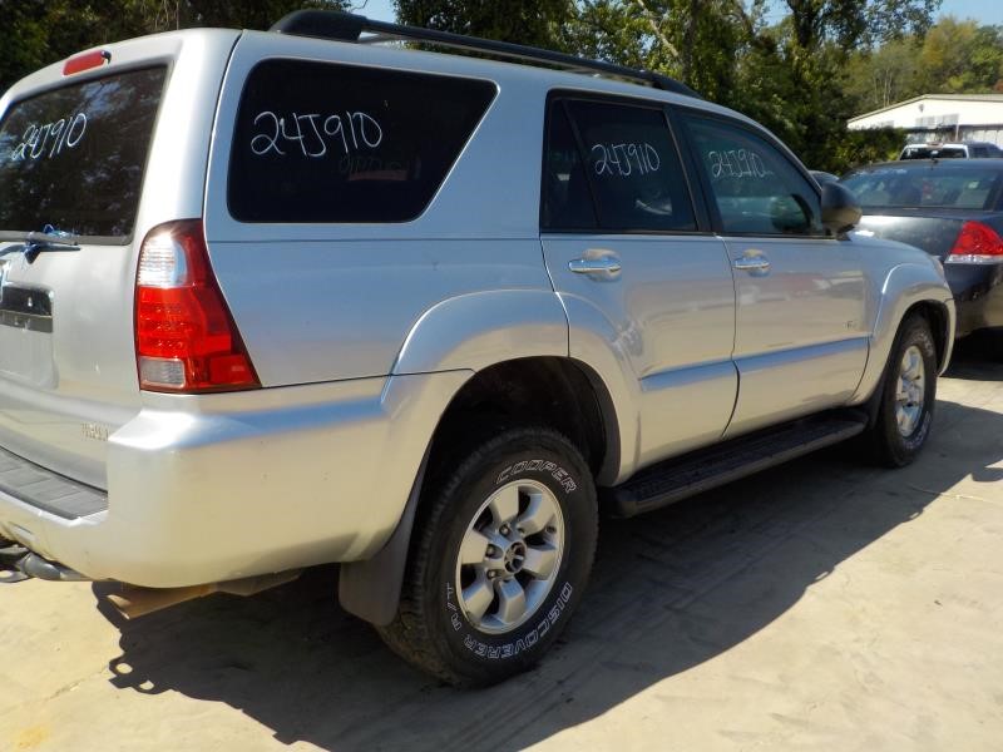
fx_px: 869
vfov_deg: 46.8
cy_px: 376
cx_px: 502
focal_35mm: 30
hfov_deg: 60.0
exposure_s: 1/1250
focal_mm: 4.1
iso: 125
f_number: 3.3
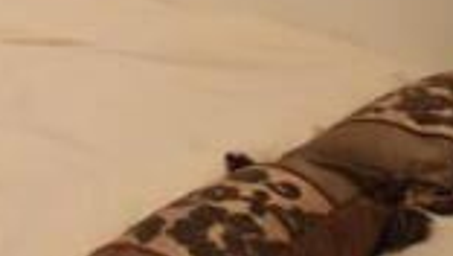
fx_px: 793
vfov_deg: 16.3
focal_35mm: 66
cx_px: -138
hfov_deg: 26.8
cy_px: -156
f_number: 4
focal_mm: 10
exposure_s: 1/60
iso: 3600
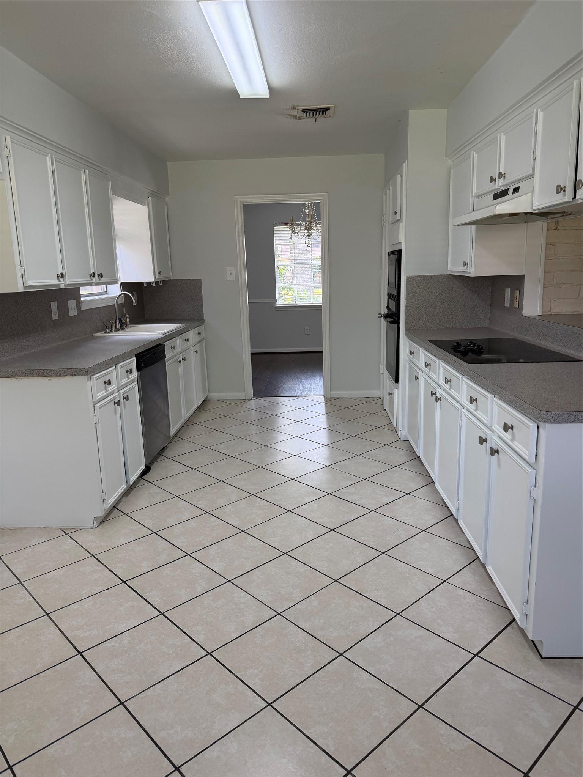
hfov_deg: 56.8
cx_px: 292
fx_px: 539
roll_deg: +0.0
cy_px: 388
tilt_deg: -11.3
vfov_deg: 71.6
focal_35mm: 24
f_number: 1.78
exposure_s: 1/202
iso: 125
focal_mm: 6.76
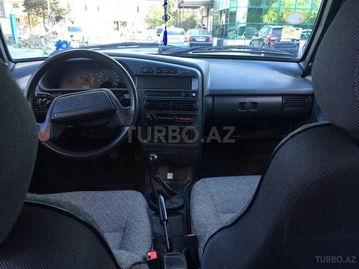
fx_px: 301
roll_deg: -0.7
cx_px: 180
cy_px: 134
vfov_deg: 48.2
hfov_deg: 61.7
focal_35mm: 29
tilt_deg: -17.8
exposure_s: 1/33
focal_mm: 4.15
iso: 50
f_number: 2.2
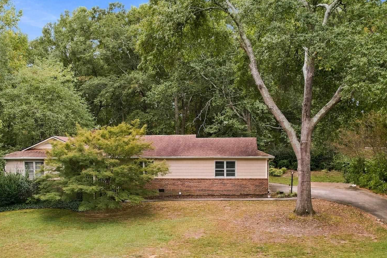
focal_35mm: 37
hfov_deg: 51.2
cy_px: 193
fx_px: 398
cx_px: 140
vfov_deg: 35.2
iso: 100
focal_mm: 8.4
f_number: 2.8
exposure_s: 1/80
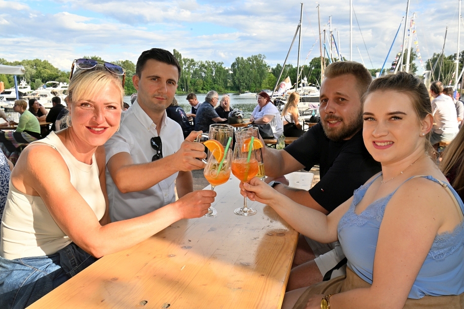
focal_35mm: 32
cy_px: 154
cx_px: 232
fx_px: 412
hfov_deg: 58.7
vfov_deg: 41.1
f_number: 22
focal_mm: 32
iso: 500
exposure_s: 1/200
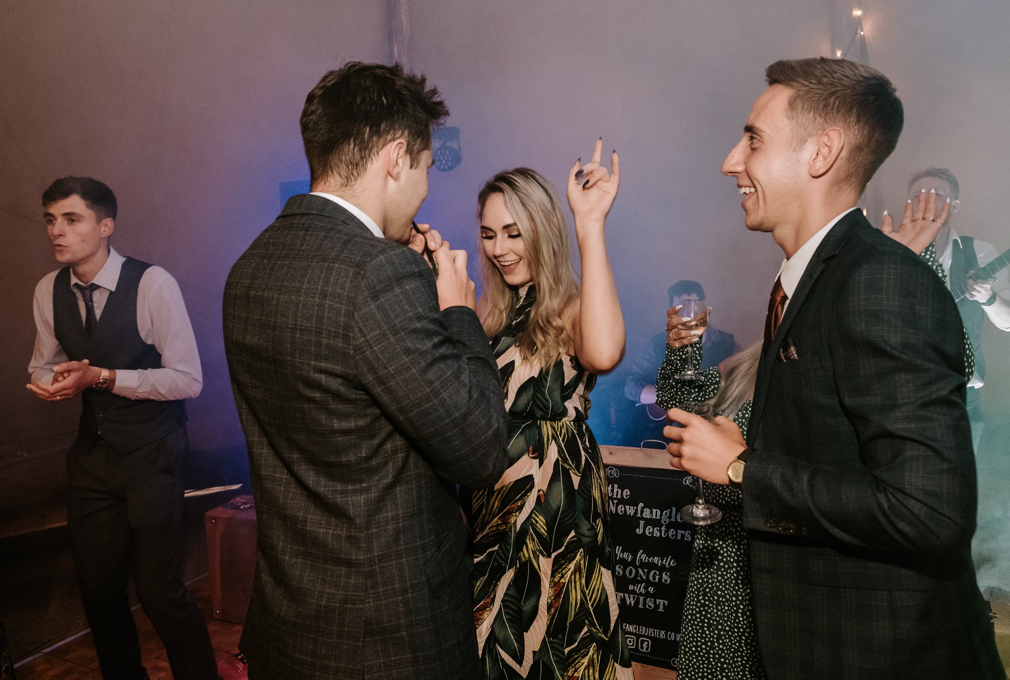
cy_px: 327
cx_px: 480
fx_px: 706
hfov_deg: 71.1
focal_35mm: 25
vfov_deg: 51.5
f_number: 4
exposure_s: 1/125
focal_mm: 16
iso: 12800
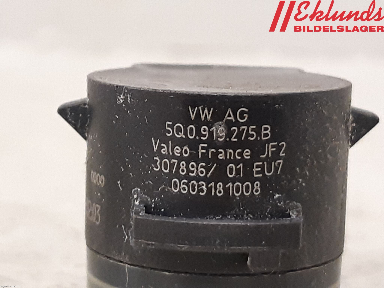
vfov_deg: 53.1
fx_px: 288
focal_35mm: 26
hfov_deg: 67.3
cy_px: 144
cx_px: 192
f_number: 1.7
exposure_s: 1/33
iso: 250
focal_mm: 3.93
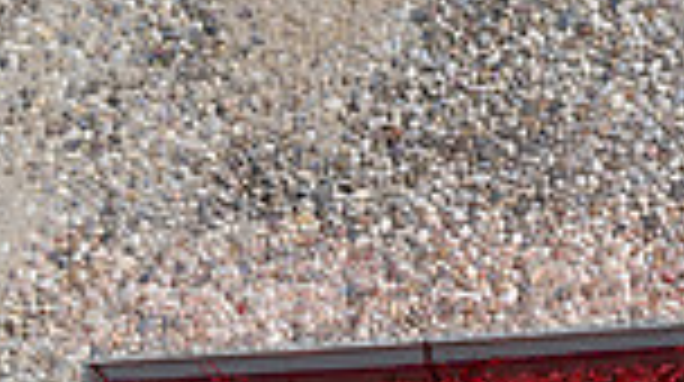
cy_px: 1002
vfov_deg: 5.8
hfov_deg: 10.8
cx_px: 423
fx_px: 3604
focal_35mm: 199
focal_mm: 64
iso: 320
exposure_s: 1/2000
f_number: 5
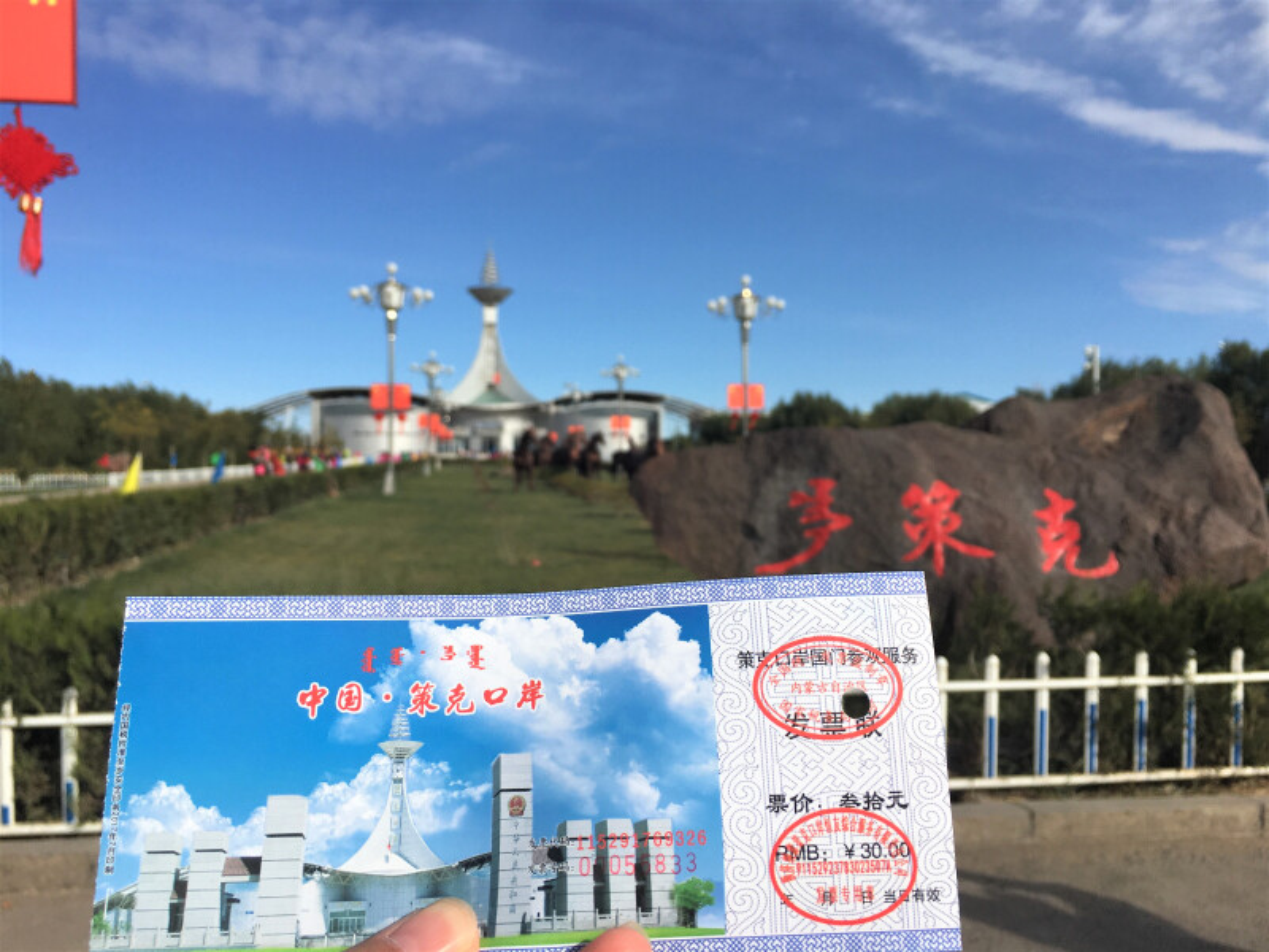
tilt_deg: -0.2
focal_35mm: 29
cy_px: 476
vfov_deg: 48.2
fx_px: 1063
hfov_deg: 61.7
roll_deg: +0.0
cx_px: 634
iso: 25
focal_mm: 4.15
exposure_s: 1/2959
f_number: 2.2
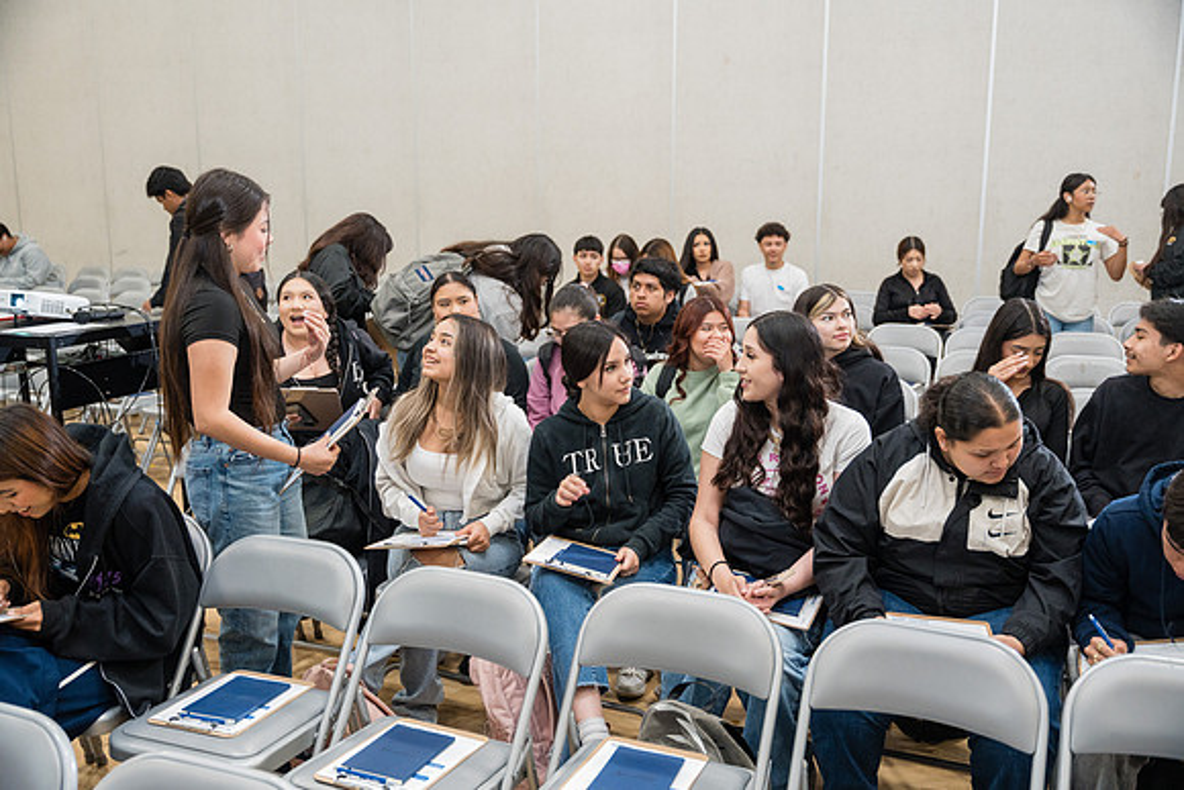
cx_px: 592
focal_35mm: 34
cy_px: 395
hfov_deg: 56.2
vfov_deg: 39.2
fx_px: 1109
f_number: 2.8
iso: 1600
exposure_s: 1/250
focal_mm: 33.7
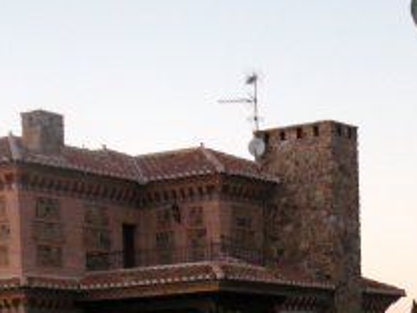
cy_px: 426
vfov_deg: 11.5
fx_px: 1506
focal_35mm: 125
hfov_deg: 15.6
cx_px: 361
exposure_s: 1/59.8
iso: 122
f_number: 3.2
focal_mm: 7.4
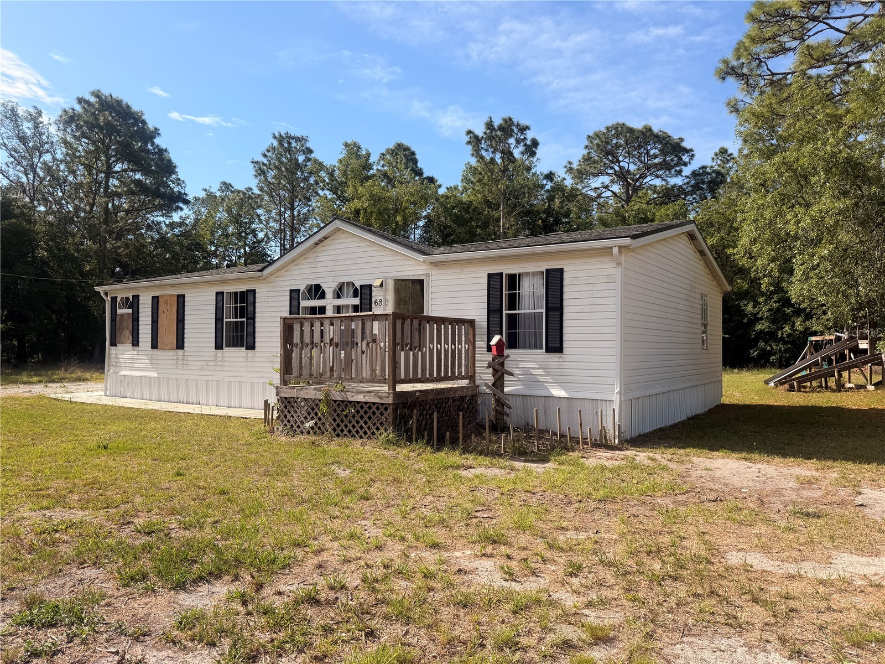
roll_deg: -0.5
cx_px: 442
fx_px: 614
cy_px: 332
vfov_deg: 56.8
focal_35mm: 24
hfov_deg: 71.6
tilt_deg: +2.4
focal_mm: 6.76
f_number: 1.78
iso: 80
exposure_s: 1/3759
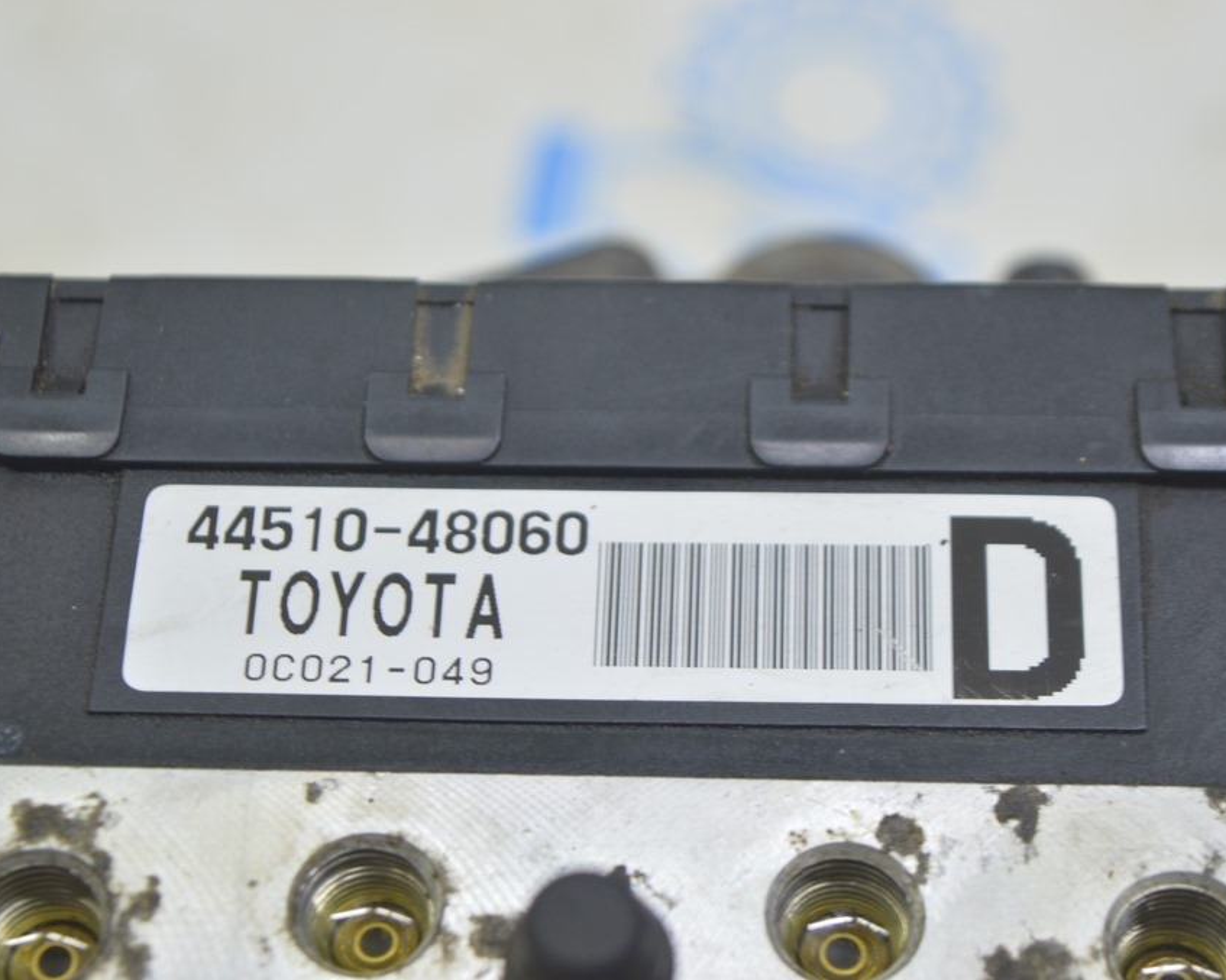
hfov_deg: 20.5
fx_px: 3394
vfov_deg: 16.4
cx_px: 570
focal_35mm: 94
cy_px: 489
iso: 400
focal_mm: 55
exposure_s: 1/20
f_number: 5.6
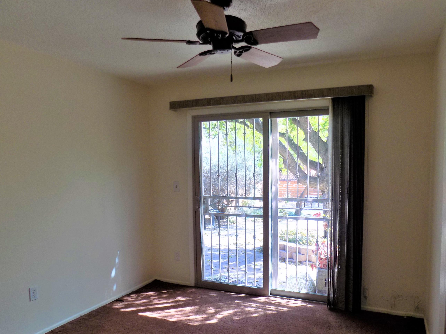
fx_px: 348
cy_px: 191
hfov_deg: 65.3
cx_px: 233
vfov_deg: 51.2
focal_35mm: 27
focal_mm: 4
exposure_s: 1/60
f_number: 3.1
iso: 100
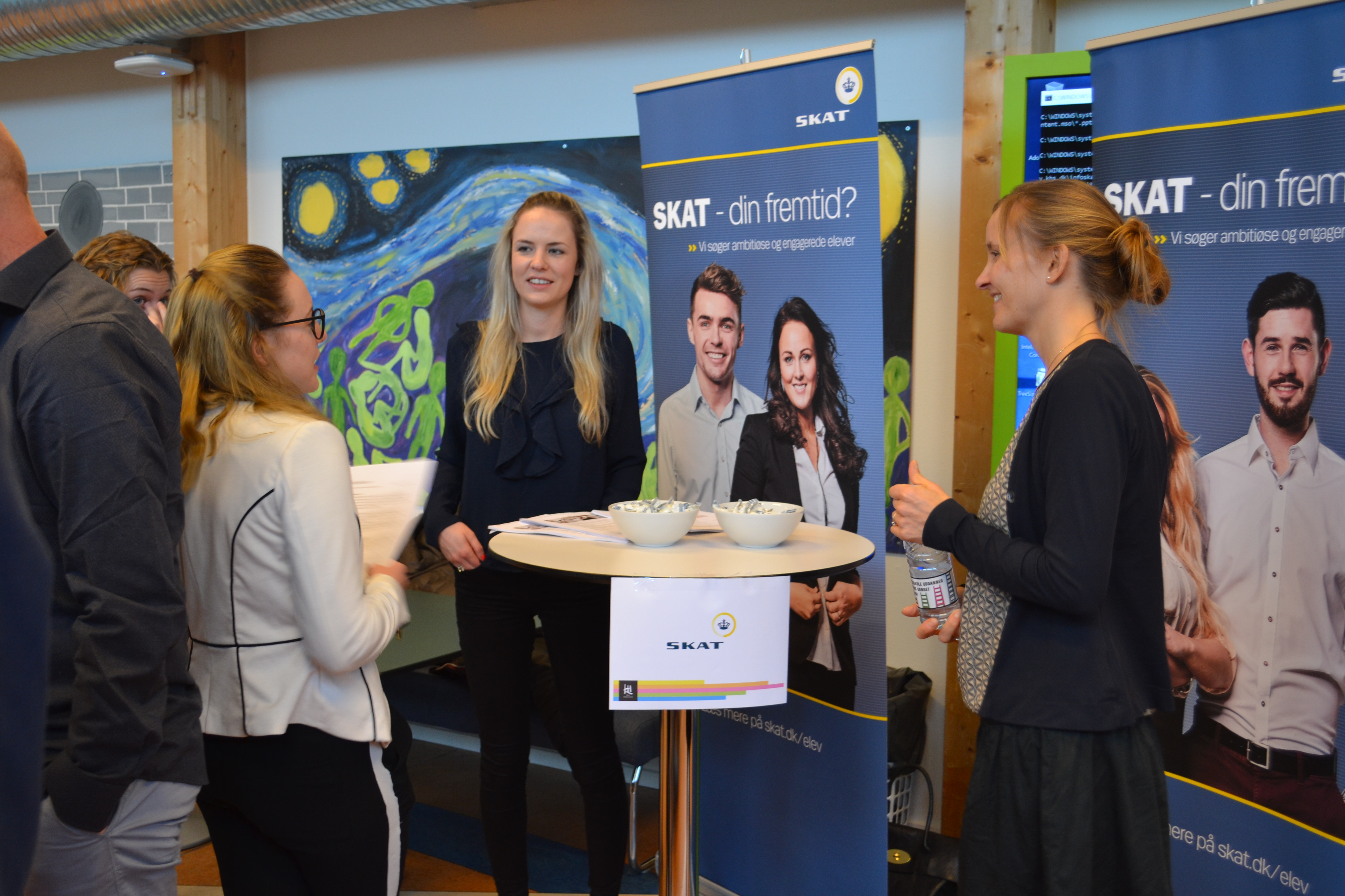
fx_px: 1457
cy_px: 448
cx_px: 672
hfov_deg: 49.6
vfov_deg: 34.2
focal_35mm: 39
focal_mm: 26
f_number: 4.2
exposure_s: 1/20
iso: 400
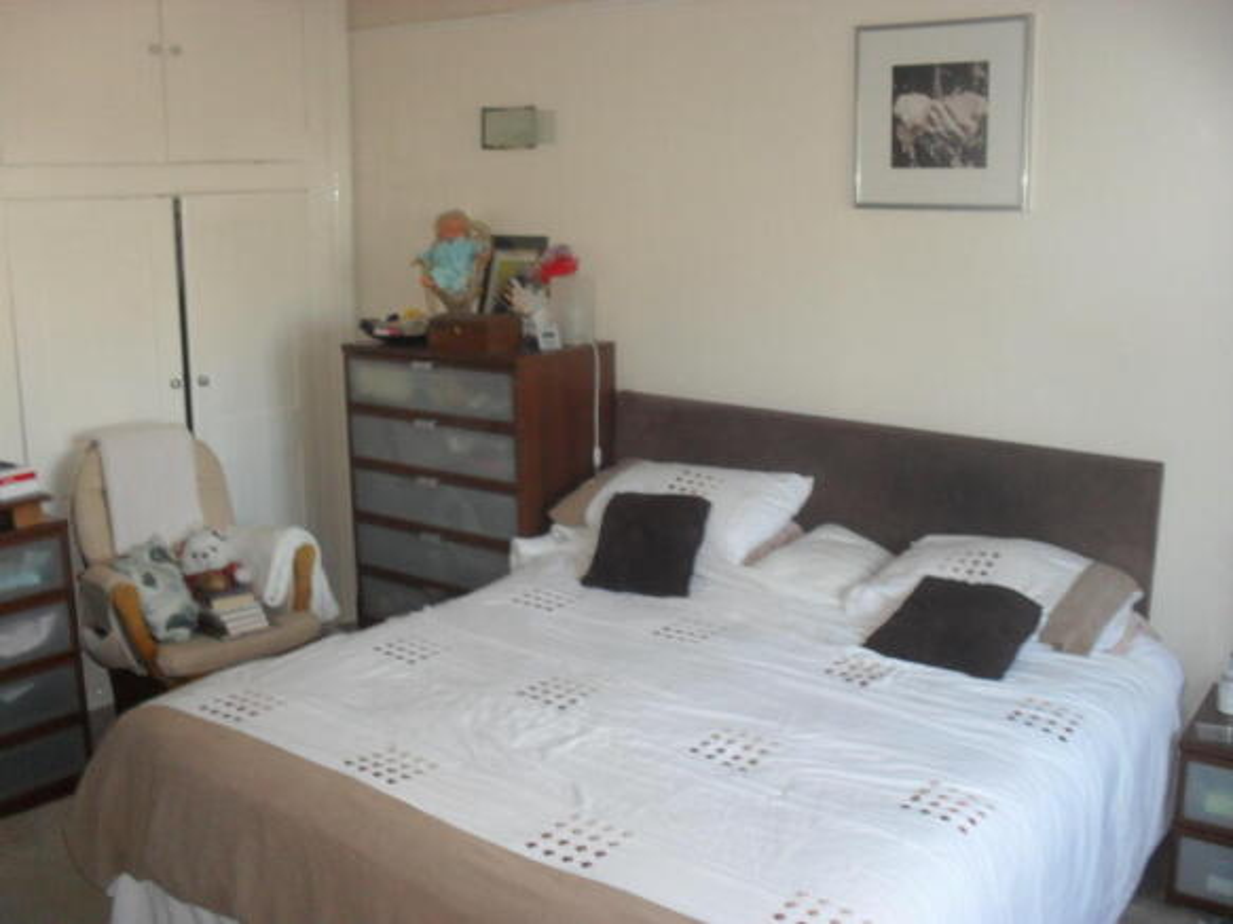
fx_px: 1246
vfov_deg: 40.7
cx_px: 616
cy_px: 462
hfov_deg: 52.6
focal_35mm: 35
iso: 200
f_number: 3.2
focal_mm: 6.3
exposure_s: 1/45
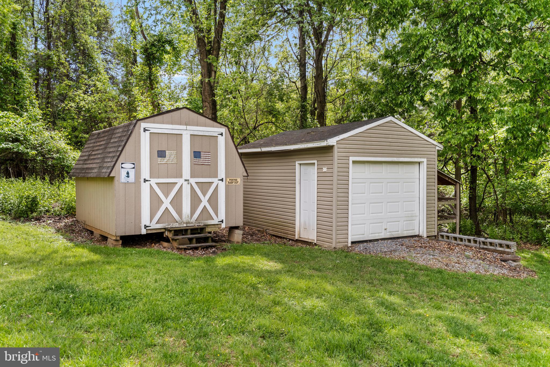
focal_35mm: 29
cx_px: 275
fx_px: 443
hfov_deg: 63.7
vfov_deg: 45.0
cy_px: 184
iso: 640
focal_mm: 29
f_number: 8
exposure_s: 1/80
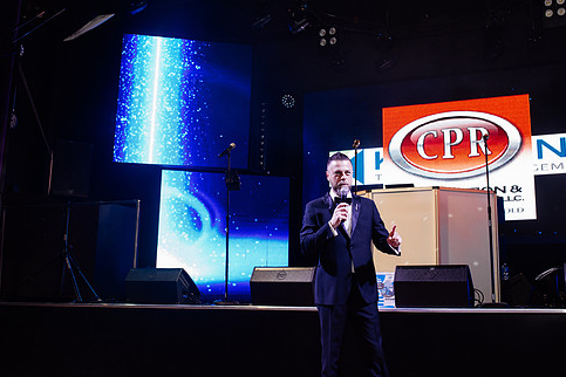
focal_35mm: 42
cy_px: 174
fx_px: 660
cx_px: 309
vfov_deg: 31.9
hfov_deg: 46.3
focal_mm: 35
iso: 1600
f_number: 4.5
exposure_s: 1/200
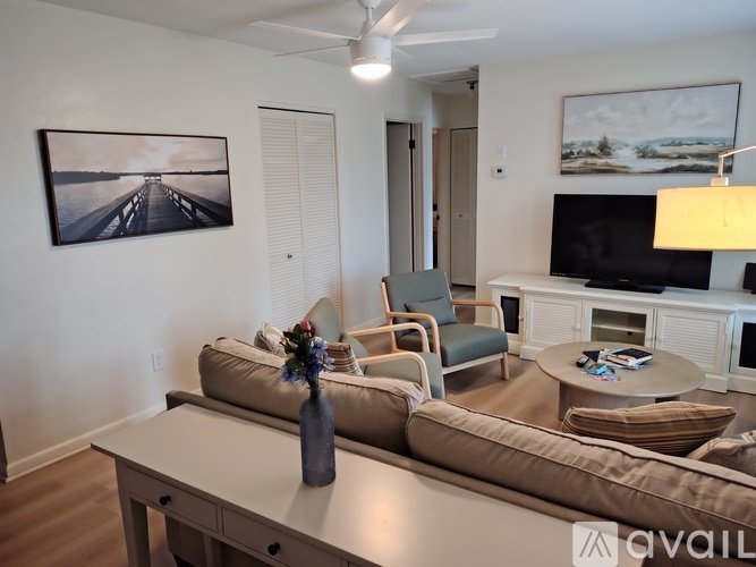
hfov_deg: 69.4
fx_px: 546
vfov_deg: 54.9
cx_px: 378
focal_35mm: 25
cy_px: 284
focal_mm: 4.71
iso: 494
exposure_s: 1/60
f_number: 1.7
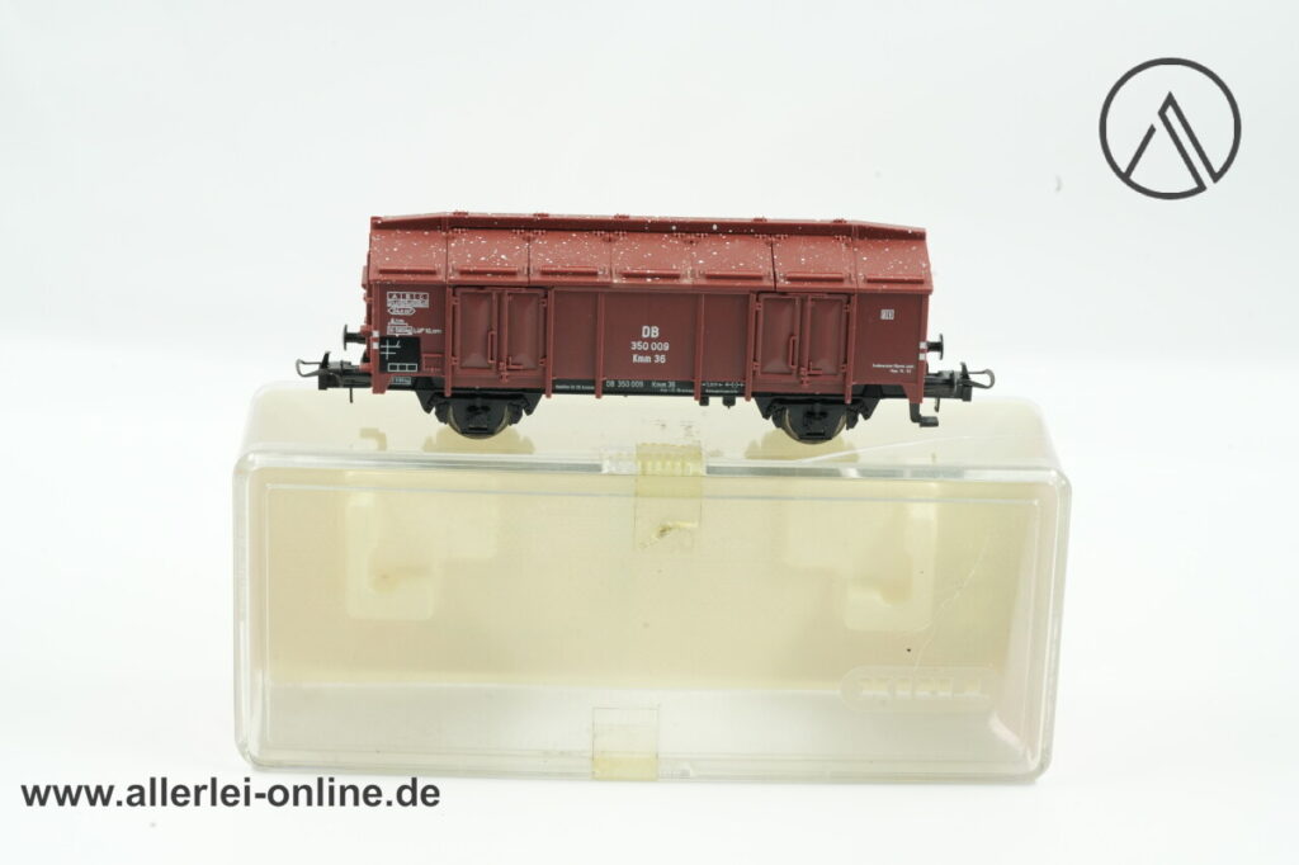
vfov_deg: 15.2
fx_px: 3246
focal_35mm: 90
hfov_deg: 22.6
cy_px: 432
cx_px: 650
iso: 2500
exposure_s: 1/30
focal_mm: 90
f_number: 16
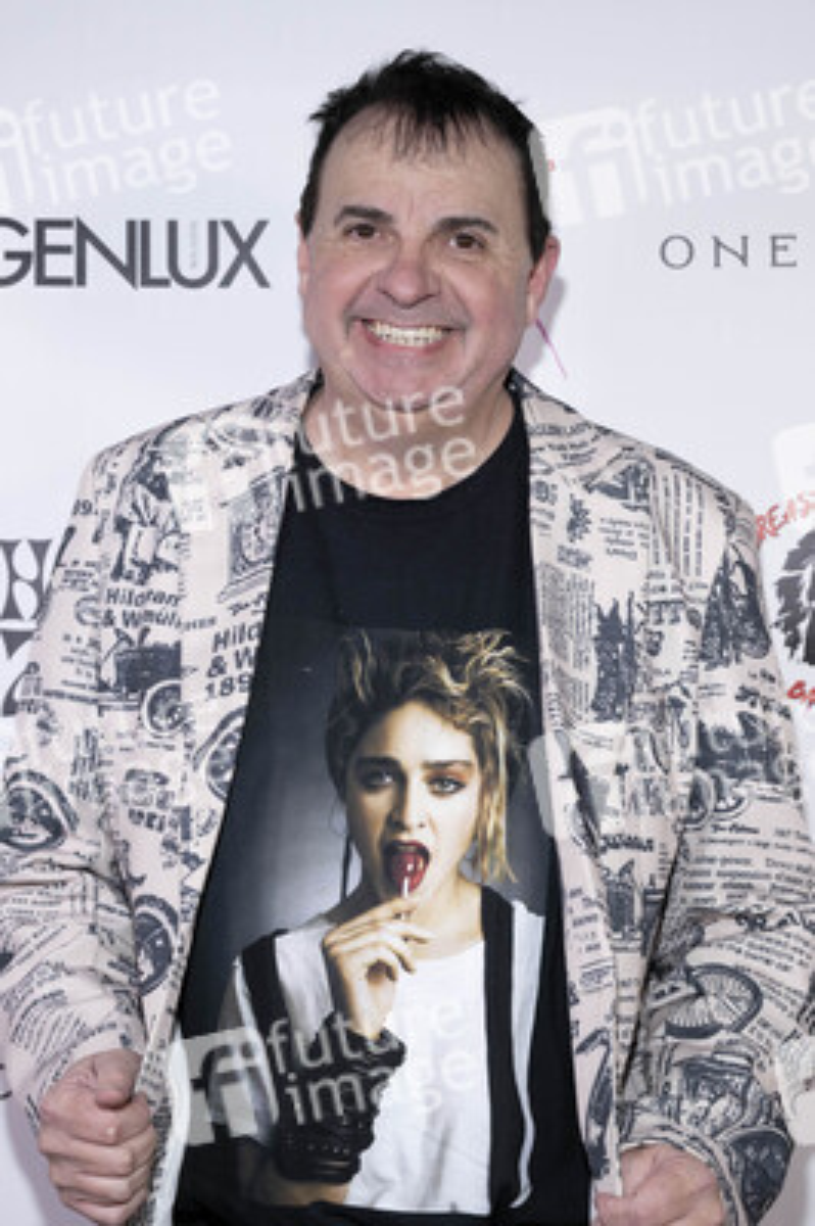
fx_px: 2007
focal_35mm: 59
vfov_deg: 34.0
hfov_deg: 23.0
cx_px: 408
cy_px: 613
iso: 800
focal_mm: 59
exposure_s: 1/200
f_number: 5.6
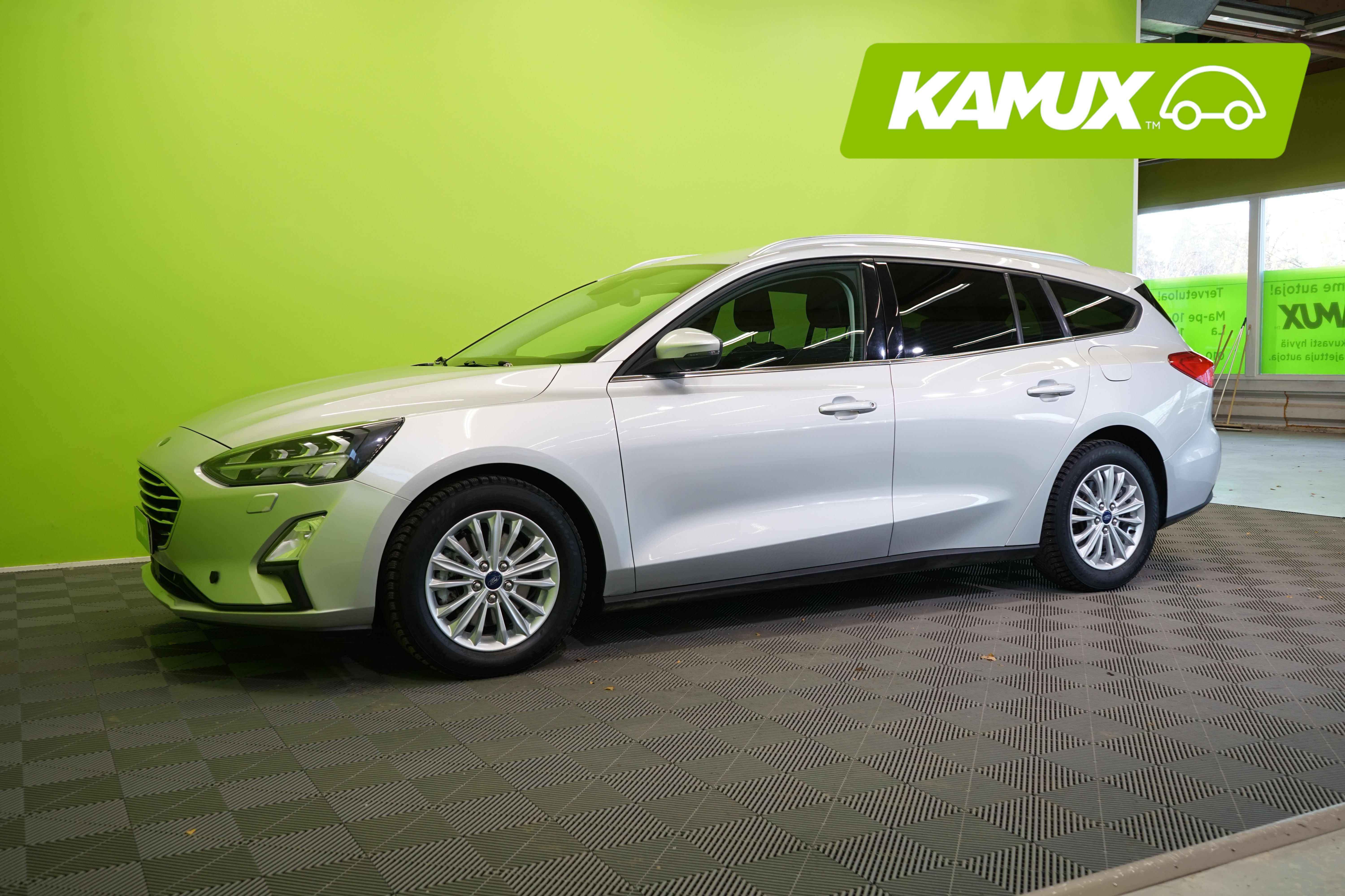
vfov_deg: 41.1
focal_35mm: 32
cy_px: 448
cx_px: 672
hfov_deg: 58.7
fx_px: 1195
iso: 500
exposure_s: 1/30
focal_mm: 32
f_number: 6.3
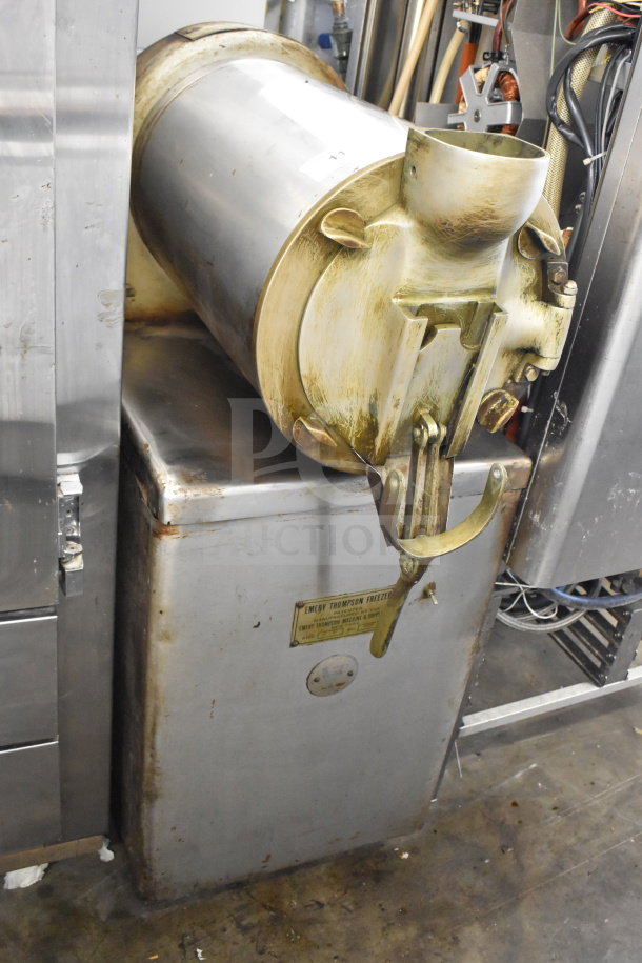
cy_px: 482
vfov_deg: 57.2
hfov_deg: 40.0
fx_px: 883
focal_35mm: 33
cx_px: 321
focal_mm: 22
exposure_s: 1/80
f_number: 4.5
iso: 6400
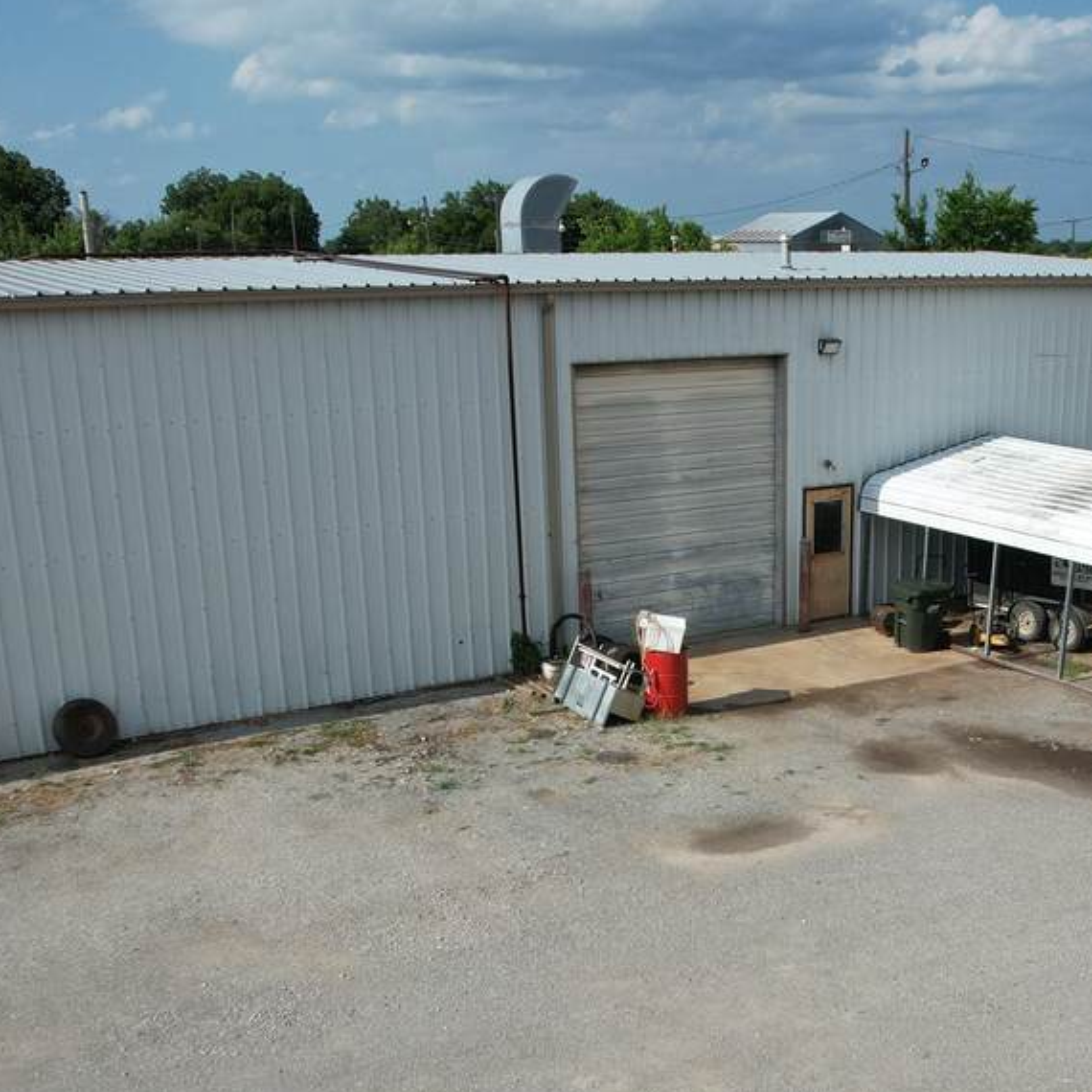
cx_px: 753
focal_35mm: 42
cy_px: 740
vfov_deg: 39.5
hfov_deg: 39.4
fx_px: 1499
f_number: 2.8
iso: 100
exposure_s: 1/2500
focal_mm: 8.38
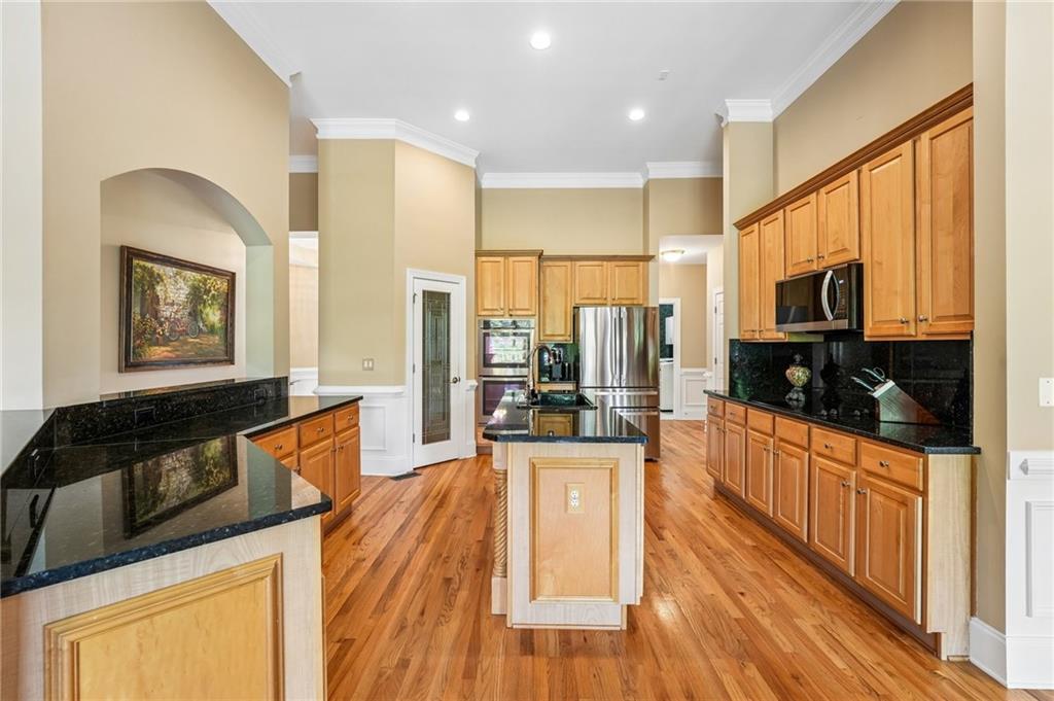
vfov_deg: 81.1
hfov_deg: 104.3
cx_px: 527
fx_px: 410
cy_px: 350
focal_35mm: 14
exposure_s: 1/5
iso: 320
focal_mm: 14
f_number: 8
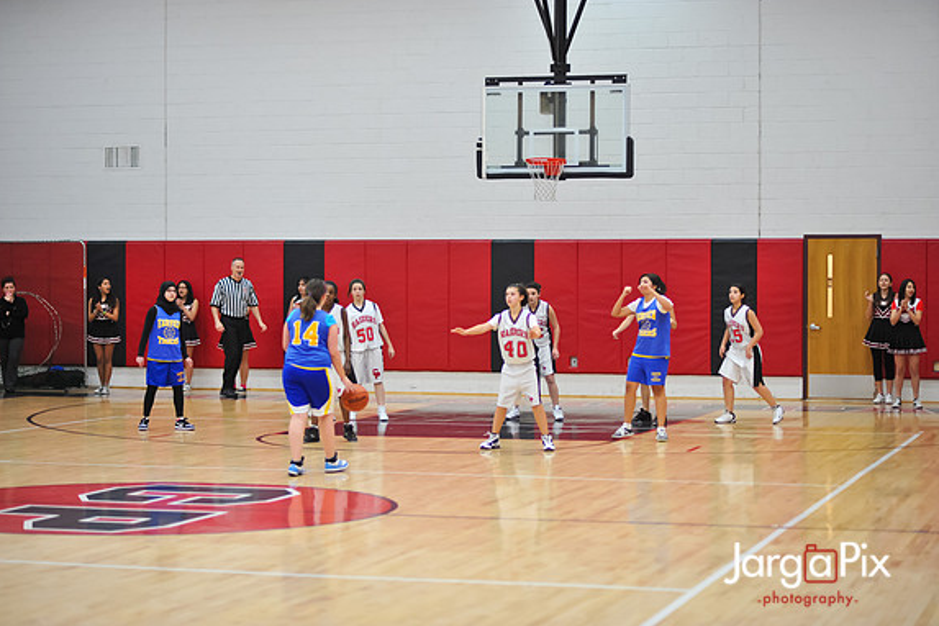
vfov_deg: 15.9
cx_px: 472
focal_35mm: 86
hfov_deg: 23.6
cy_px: 313
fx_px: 2243
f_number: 2
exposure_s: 1/500
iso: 1250
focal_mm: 85
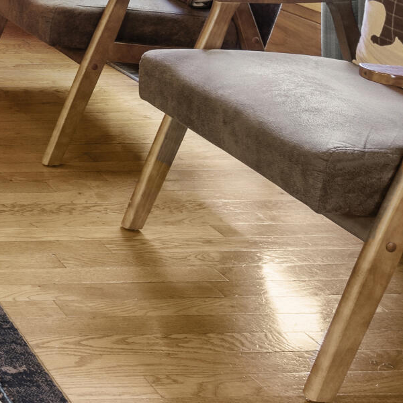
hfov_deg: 18.1
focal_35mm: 68
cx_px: -386
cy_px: -220
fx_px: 896
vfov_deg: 21.0
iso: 100
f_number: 9
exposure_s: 4
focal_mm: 16
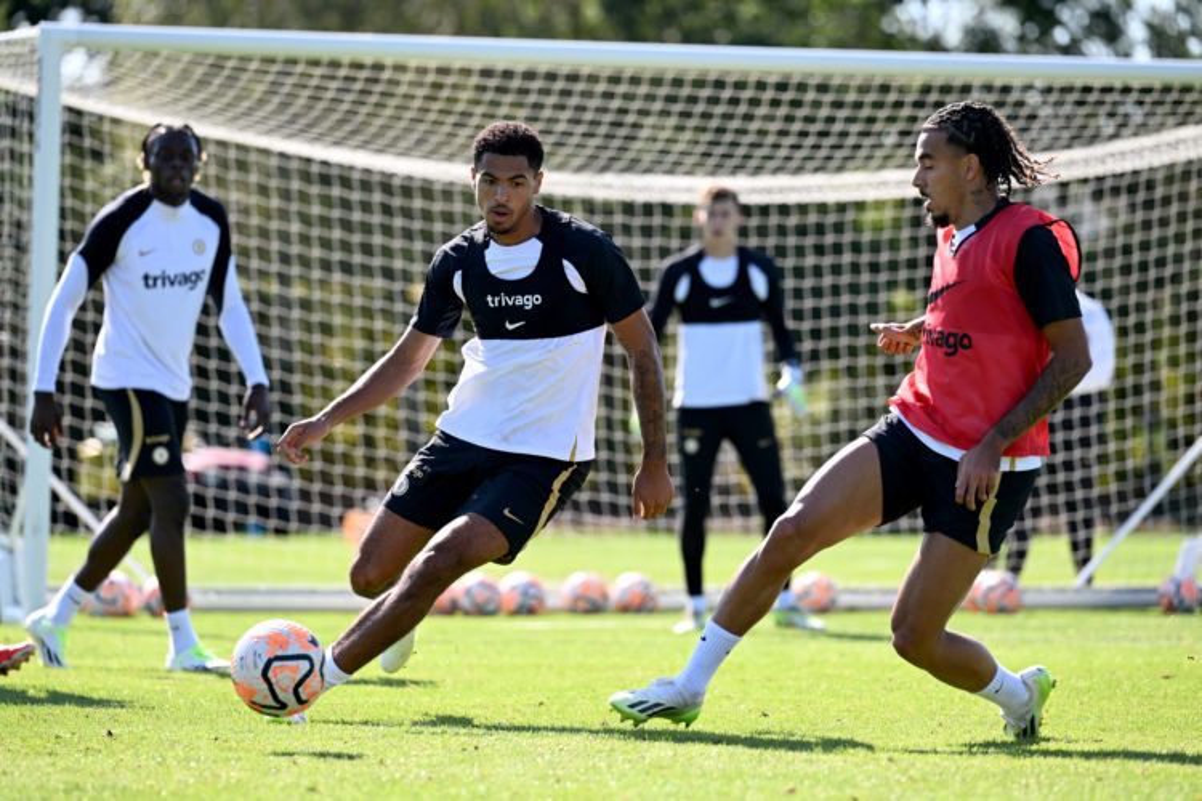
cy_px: 400
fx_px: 6677
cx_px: 601
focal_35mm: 200
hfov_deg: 10.3
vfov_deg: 6.9
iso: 400
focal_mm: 200
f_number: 3.5
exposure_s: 1/2000
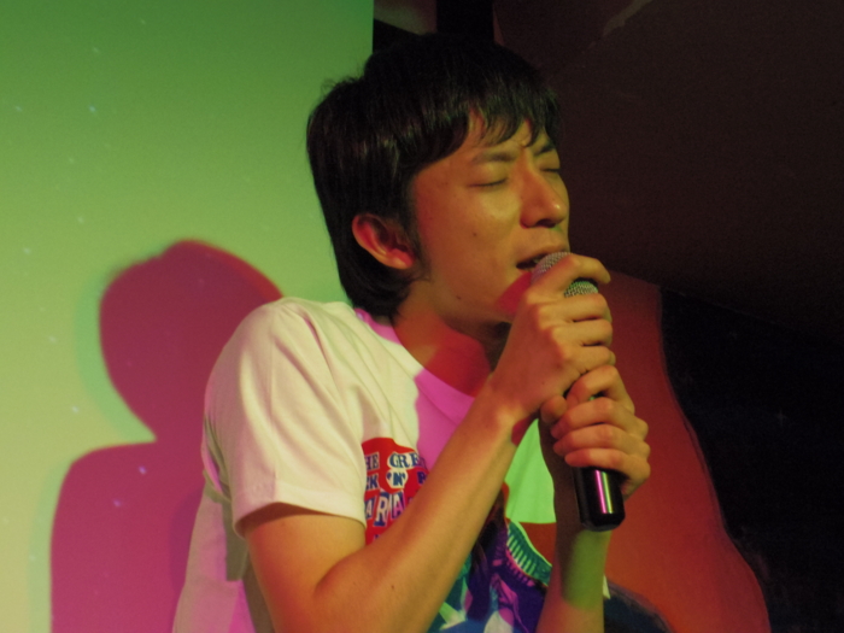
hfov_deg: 23.6
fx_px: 2024
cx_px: 422
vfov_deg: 17.8
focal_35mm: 83
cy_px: 316
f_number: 4.5
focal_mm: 15
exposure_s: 1/100
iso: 1600
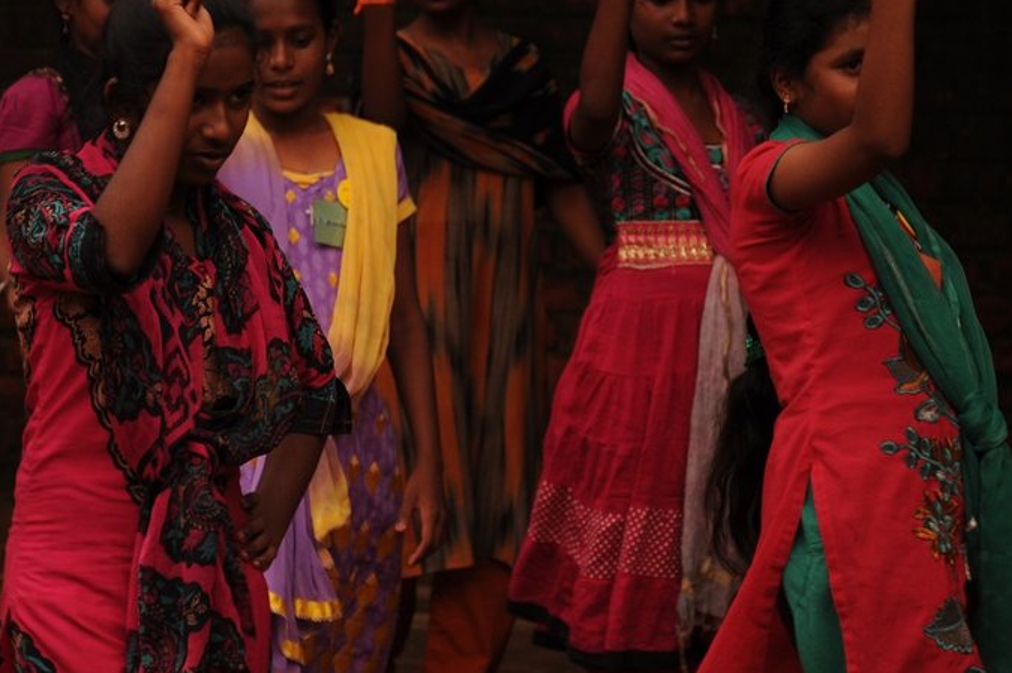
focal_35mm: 239
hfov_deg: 8.6
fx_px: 6707
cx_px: 358
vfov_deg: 5.7
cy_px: 250
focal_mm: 105
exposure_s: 1/60
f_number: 5.6
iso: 250
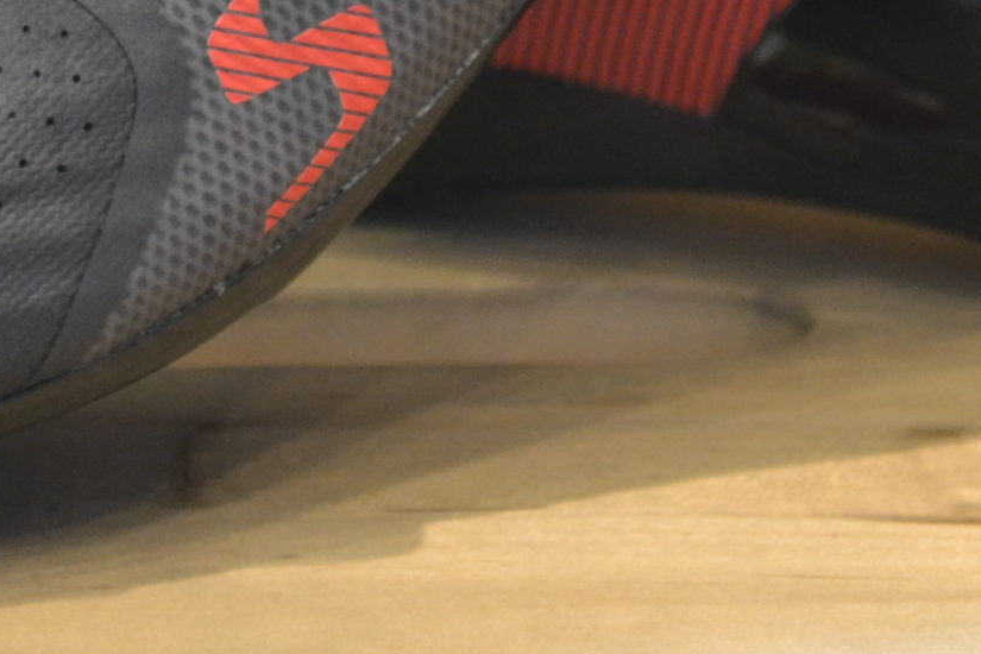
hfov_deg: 8.5
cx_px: 271
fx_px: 6594
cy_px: -355
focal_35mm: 242
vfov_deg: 5.6
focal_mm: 52
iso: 1400
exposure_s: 1/15
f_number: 5.6
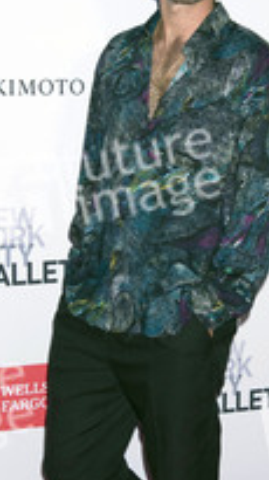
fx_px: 1144
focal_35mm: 90
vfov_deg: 23.6
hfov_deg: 13.4
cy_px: 302
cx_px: 168
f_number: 5
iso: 640
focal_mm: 44
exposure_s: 1/200
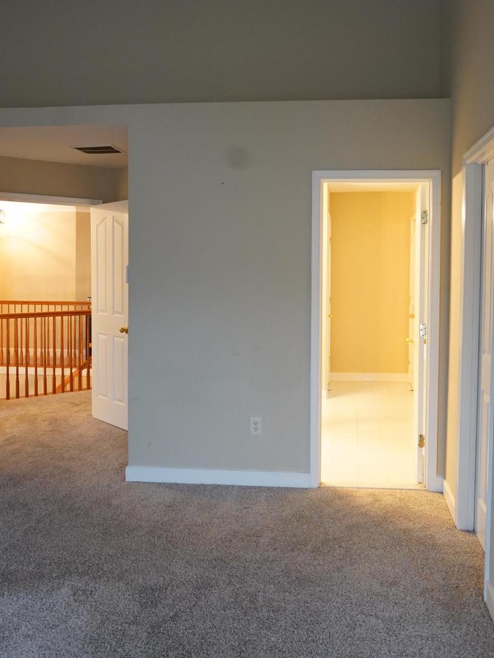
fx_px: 647
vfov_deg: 53.7
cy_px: 277
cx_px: 301
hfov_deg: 41.6
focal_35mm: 34
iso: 5000
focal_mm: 24
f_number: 4
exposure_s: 1/100
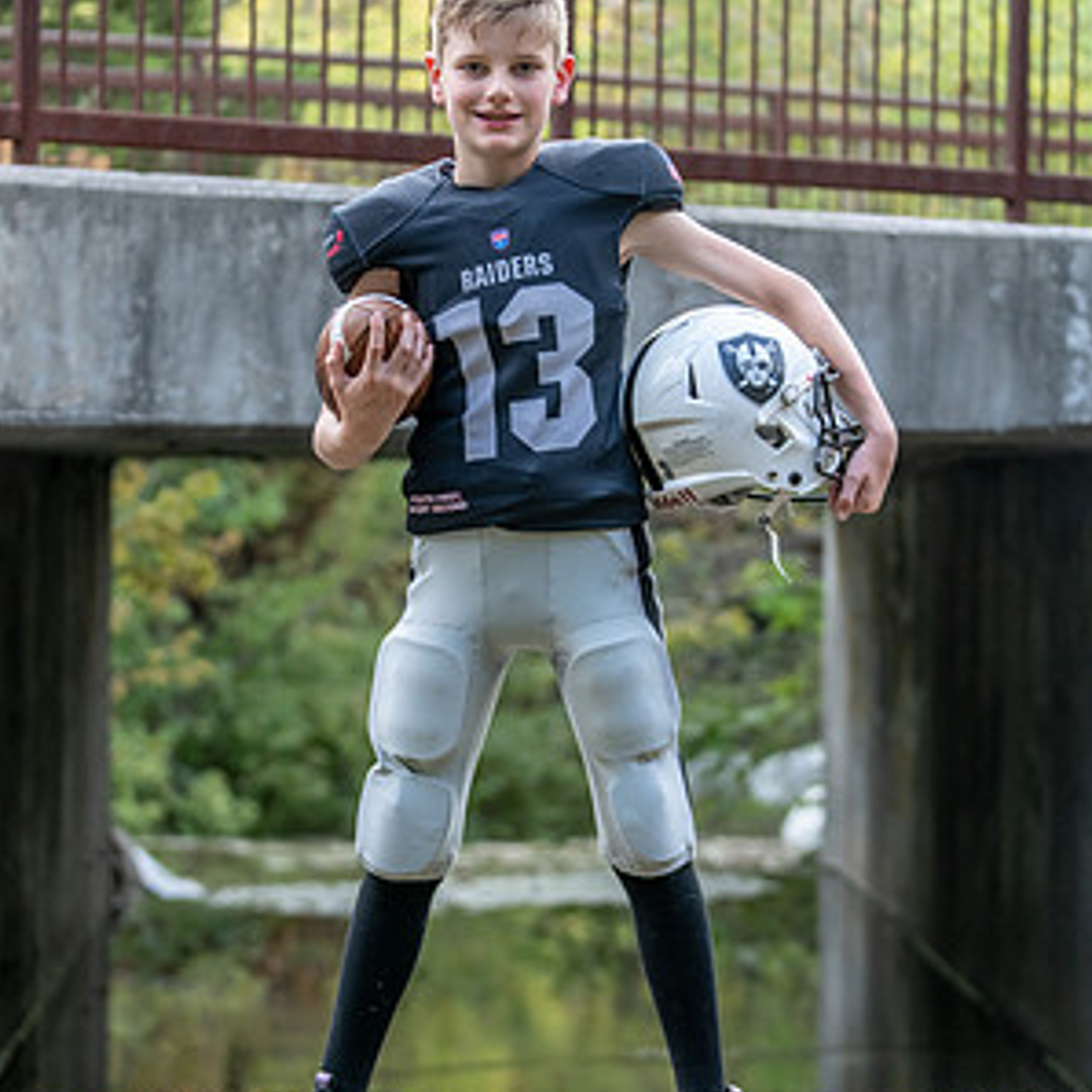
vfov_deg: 13.7
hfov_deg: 13.7
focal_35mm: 127
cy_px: 546
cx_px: 483
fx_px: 4533
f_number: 2.8
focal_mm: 70
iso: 640
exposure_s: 1/320
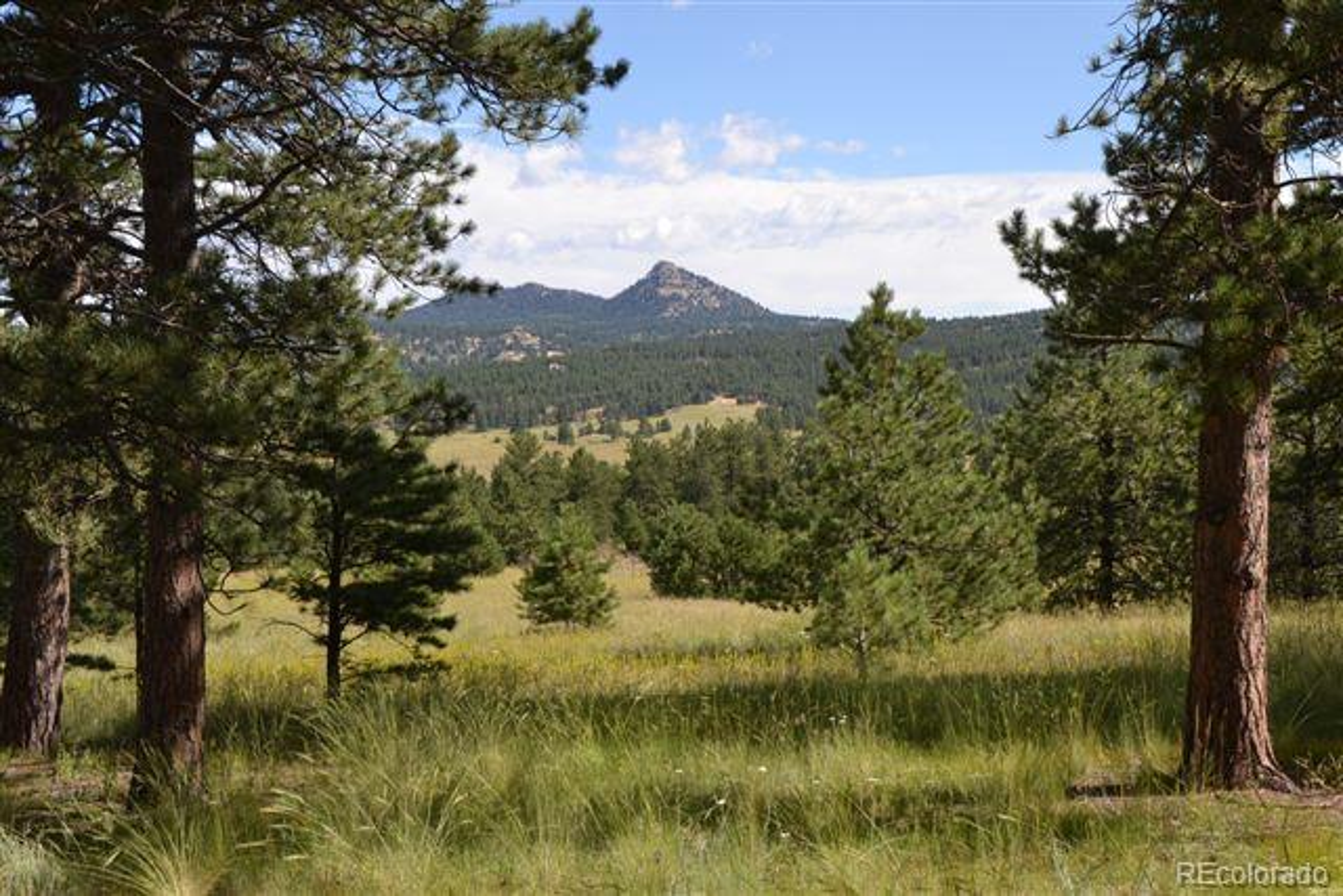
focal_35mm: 57
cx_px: 672
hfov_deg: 35.0
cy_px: 448
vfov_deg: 23.8
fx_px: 2127
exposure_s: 1/200
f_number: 7.1
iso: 100
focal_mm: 38
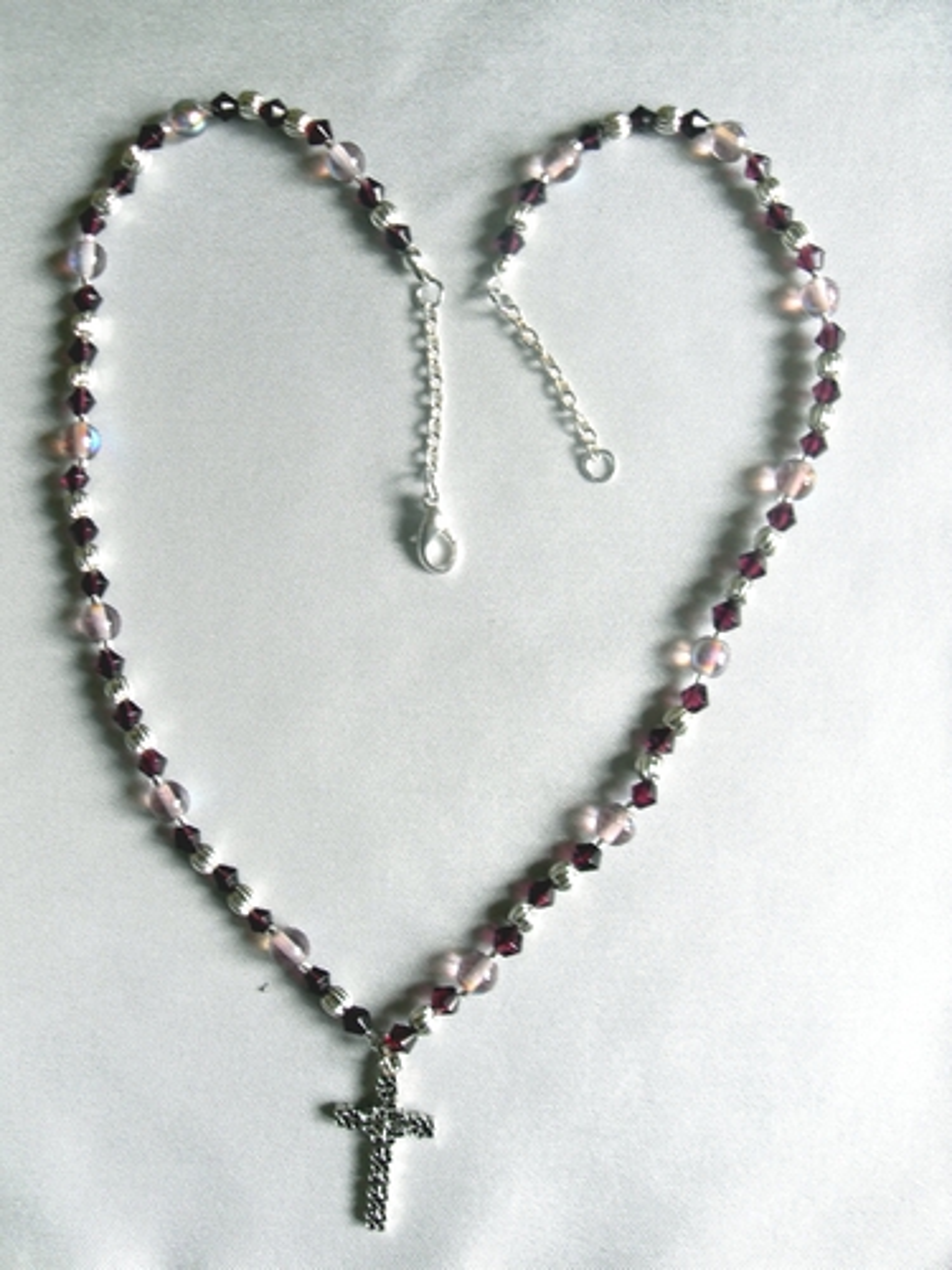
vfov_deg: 54.0
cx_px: 476
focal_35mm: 34
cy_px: 635
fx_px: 1247
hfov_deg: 41.8
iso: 100
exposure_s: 1/45
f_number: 2.8
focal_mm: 6.3
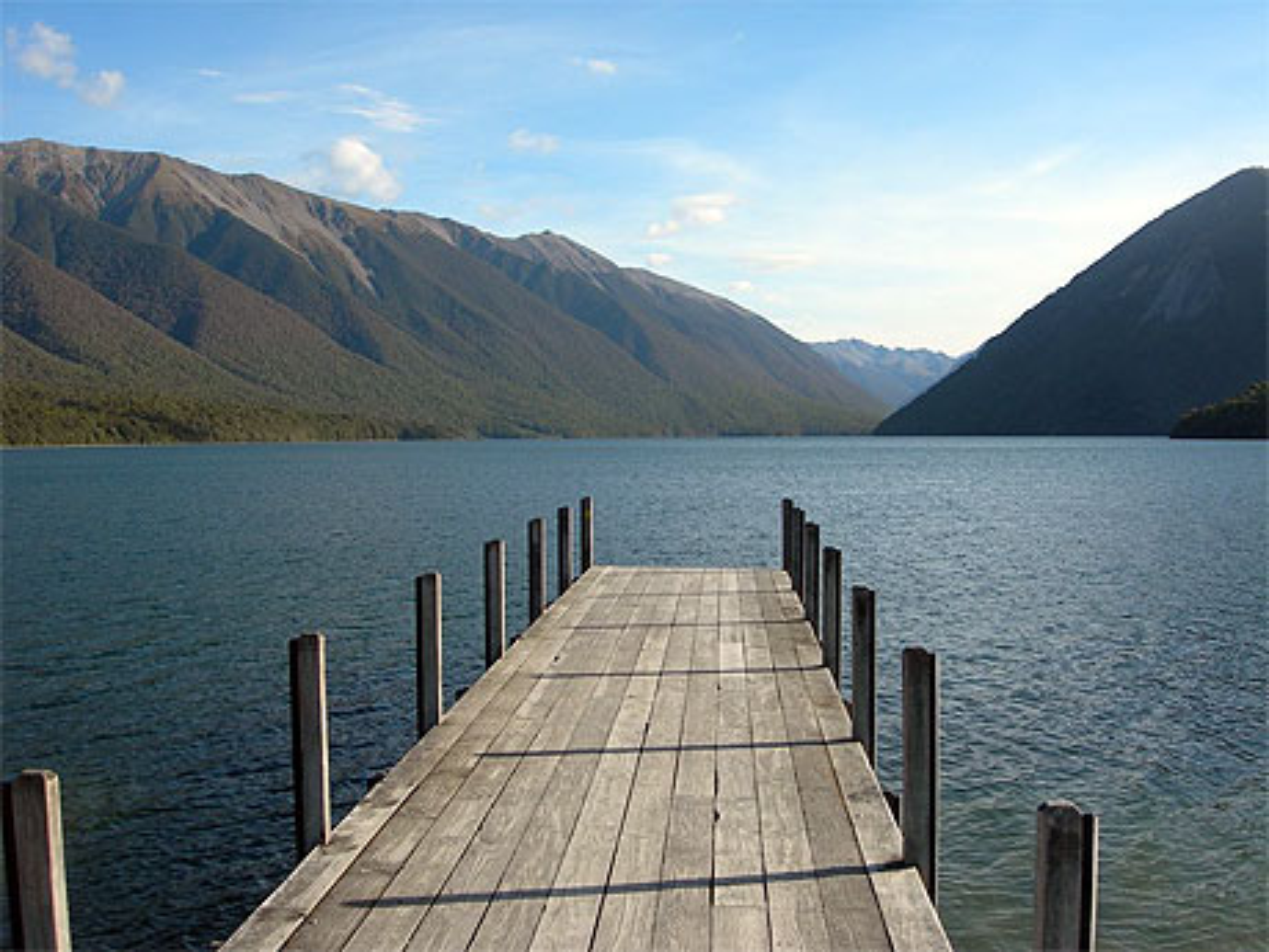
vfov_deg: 37.7
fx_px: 1393
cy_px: 476
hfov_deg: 49.0
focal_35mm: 38
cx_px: 634
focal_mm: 7.8
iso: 50
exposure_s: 1/412
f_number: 4.8
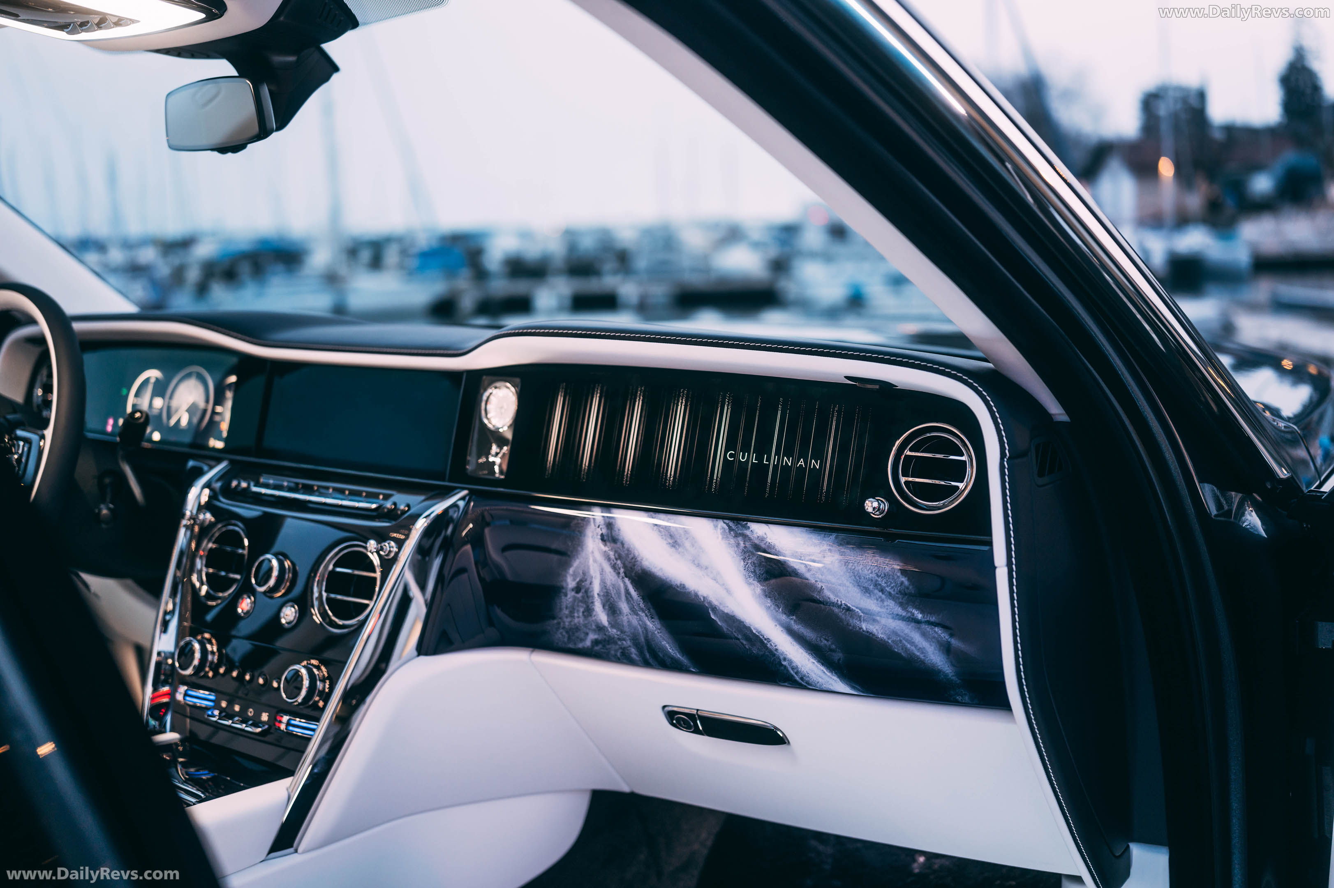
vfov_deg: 31.2
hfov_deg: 45.5
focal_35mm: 43
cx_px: 667
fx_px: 1593
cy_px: 444
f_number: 2
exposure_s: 1/2
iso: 200
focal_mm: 43
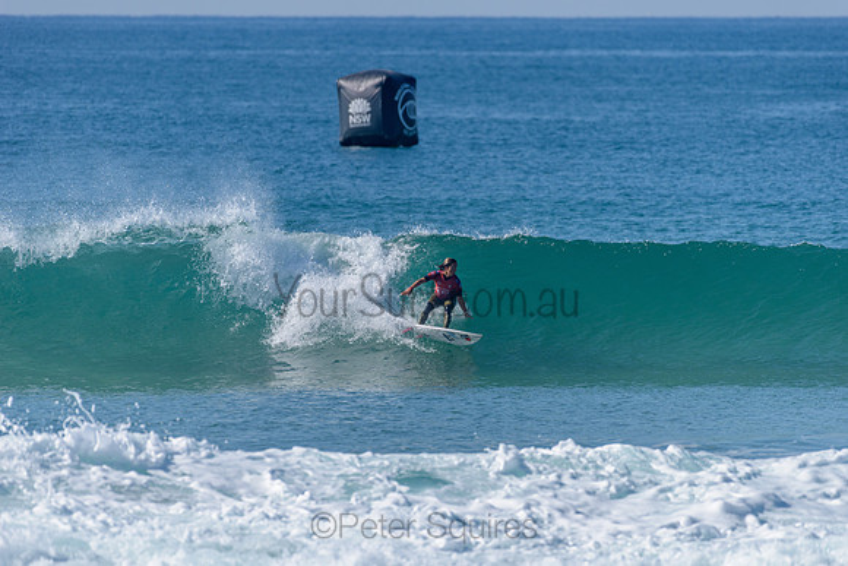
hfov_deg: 4.1
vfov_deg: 2.8
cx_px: 424
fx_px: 11780
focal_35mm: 500
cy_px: 283
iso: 160
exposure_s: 1/2000
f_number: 5.6
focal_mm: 500
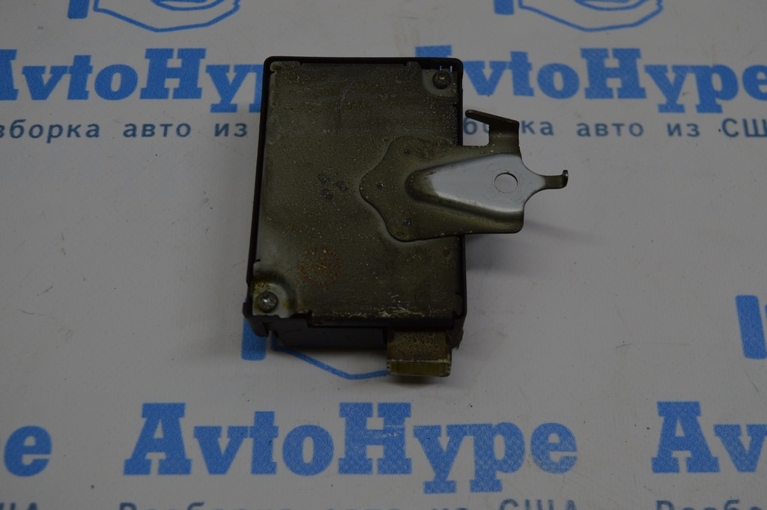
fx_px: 990
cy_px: 255
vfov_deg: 28.9
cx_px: 384
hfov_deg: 42.4
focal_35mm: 46
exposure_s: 1/60
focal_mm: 31
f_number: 5.6
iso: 140
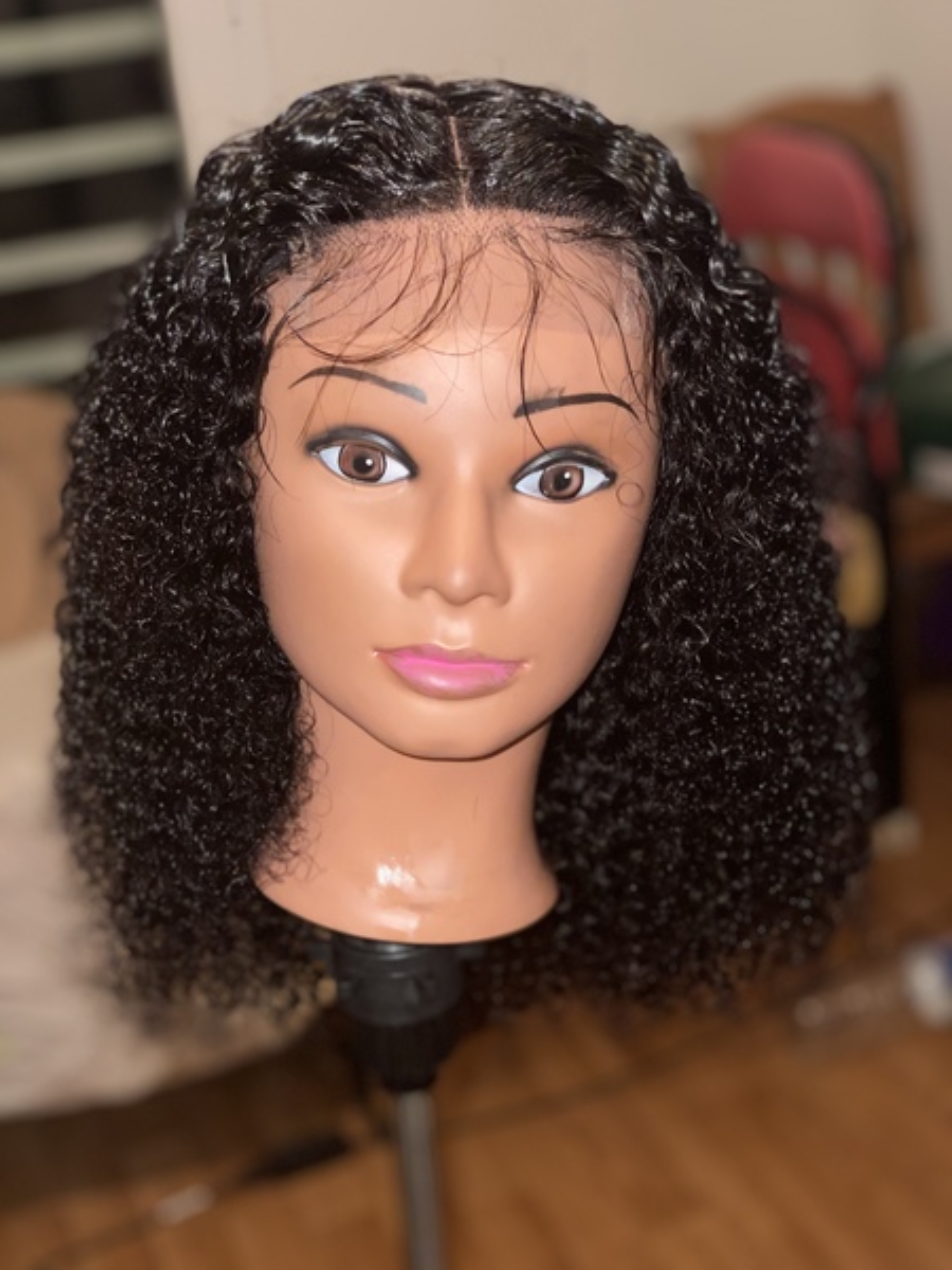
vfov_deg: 36.8
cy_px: 635
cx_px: 476
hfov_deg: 28.0
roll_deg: +6.2
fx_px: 1907
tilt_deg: -23.1
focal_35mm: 52
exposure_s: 1/34
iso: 80
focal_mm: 6
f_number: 2
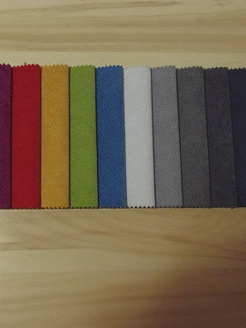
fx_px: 445
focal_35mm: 47
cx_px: 67
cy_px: 164
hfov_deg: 30.5
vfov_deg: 40.4
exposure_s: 1/20
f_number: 3.4
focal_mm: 6.5
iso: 500
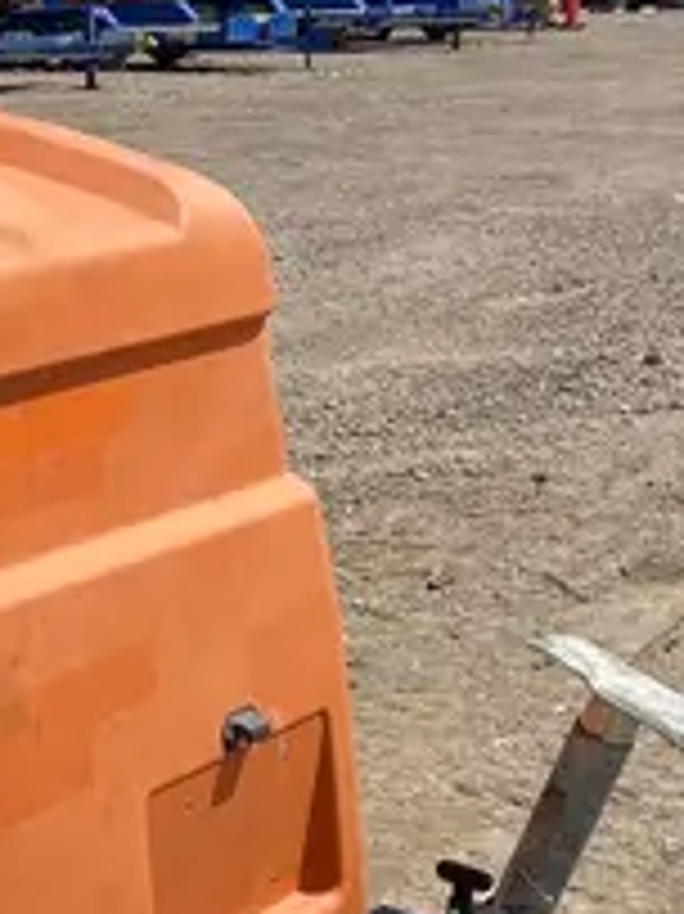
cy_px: 358
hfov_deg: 14.2
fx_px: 2479
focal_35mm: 94
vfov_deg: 20.8
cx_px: -482
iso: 32
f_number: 1.8
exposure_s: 1/3401
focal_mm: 4.25
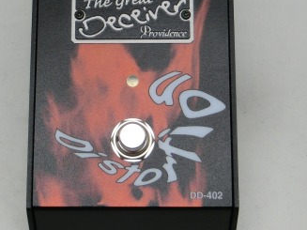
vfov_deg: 16.7
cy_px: 72
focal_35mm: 88
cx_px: 135
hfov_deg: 22.3
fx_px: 780
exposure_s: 1/125
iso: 100
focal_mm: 8
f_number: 4.4
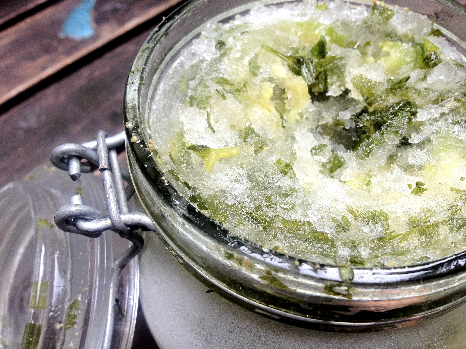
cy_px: 174
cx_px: 233
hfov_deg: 52.6
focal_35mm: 35
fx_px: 471
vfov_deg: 40.7
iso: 80
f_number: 2.4
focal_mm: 4.28
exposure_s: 1/120
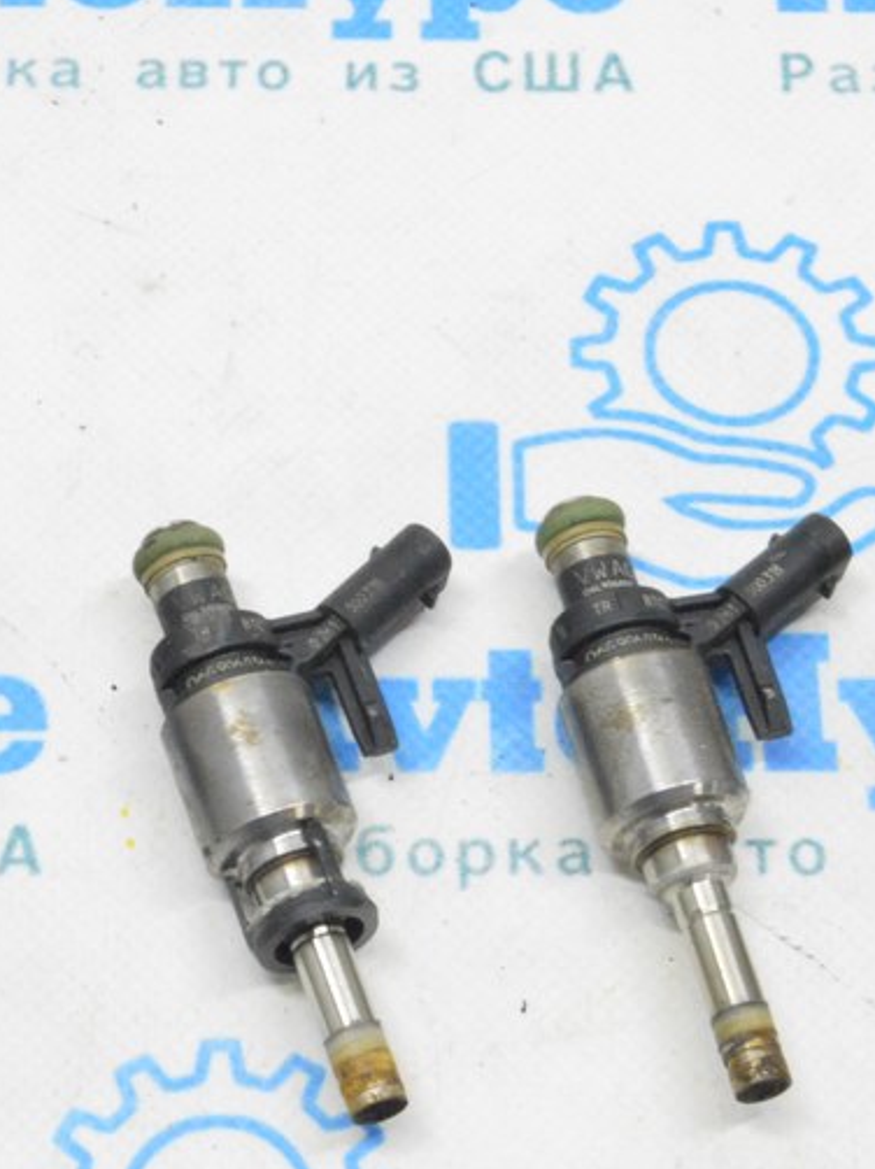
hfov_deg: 14.3
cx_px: 358
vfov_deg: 19.1
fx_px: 3474
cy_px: 716
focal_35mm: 103
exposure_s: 1/15
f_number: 20
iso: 6400
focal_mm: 35
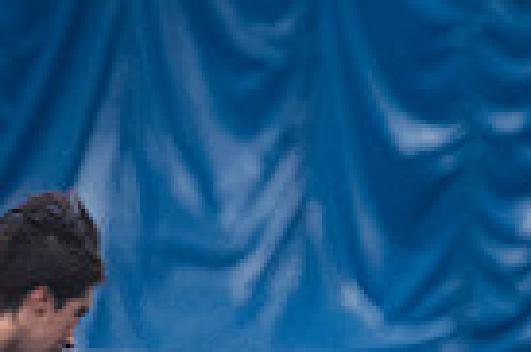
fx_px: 13495
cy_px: 557
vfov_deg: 1.5
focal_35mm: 916
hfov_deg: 2.2
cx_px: 903
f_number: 2.8
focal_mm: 145
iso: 3200
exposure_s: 1/320
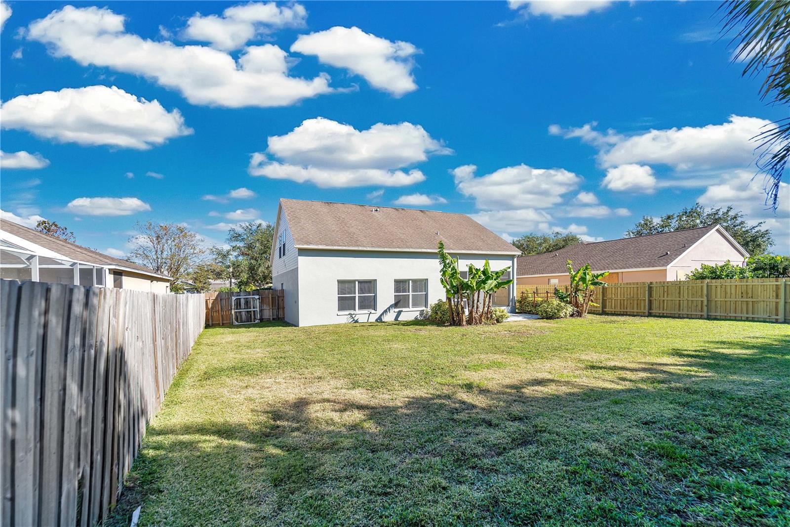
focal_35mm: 14
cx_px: 395
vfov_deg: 81.2
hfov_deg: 104.3
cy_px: 264
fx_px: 307
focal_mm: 14
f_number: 5
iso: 100
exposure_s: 1/640
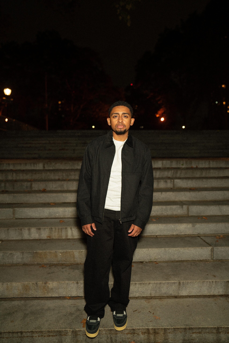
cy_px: 172
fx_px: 229
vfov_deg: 73.7
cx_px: 114
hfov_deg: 53.2
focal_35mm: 24
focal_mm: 24
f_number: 1.8
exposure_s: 1/125
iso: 500
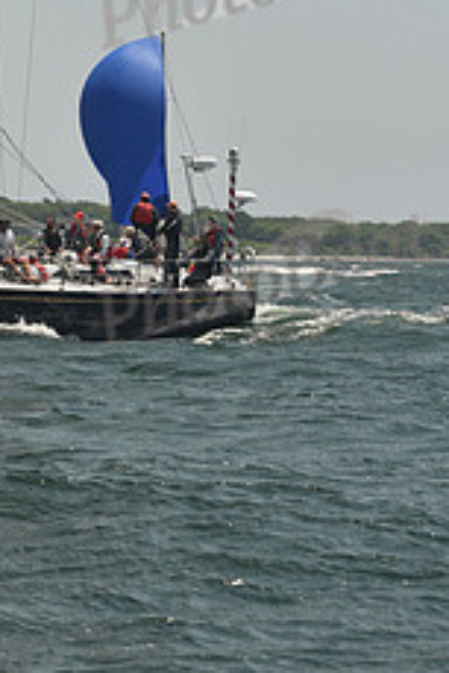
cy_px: -138
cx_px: -54
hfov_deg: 7.7
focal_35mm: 177
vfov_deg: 11.4
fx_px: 3306
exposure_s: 1/640
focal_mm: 70
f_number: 7.1
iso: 250
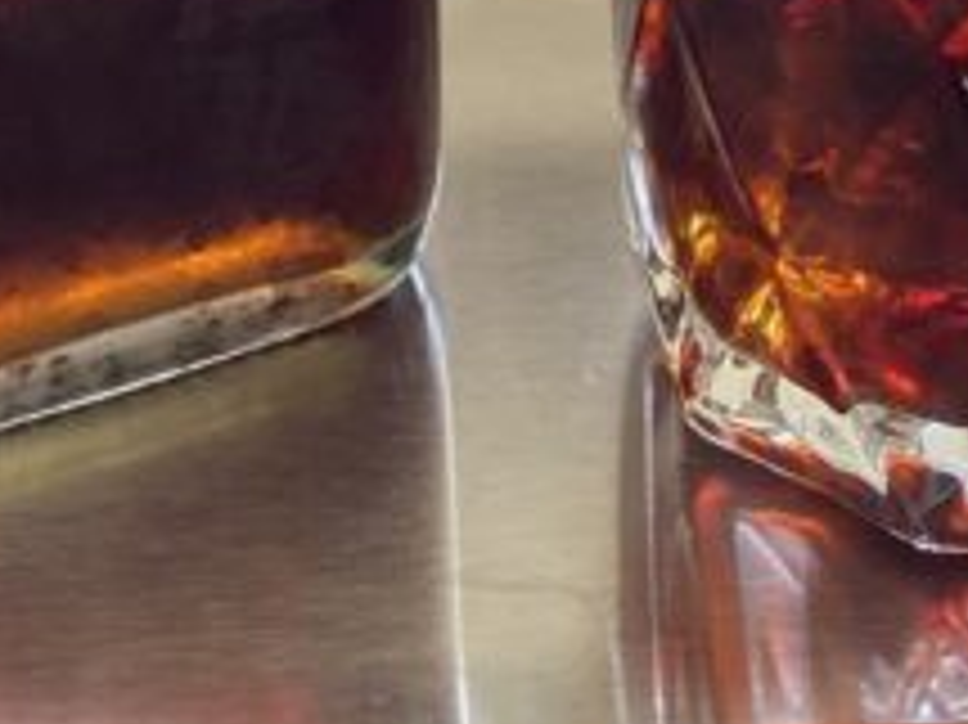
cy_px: -67
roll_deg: +2.8
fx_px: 3466
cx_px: 320
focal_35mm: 124
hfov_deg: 15.9
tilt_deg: -24.2
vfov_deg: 11.8
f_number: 1.8
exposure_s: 1/113
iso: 125
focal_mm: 4.25
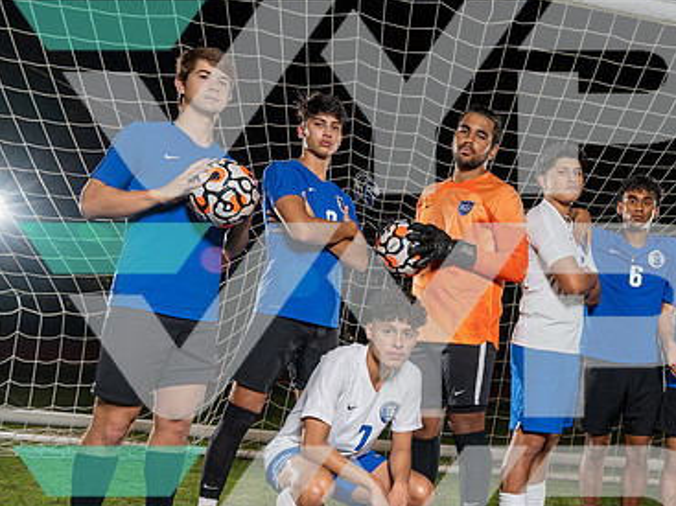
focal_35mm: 38
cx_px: 488
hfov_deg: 47.6
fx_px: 742
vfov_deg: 37.4
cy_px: 321
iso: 400
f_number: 6.3
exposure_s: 1/125
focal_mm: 25
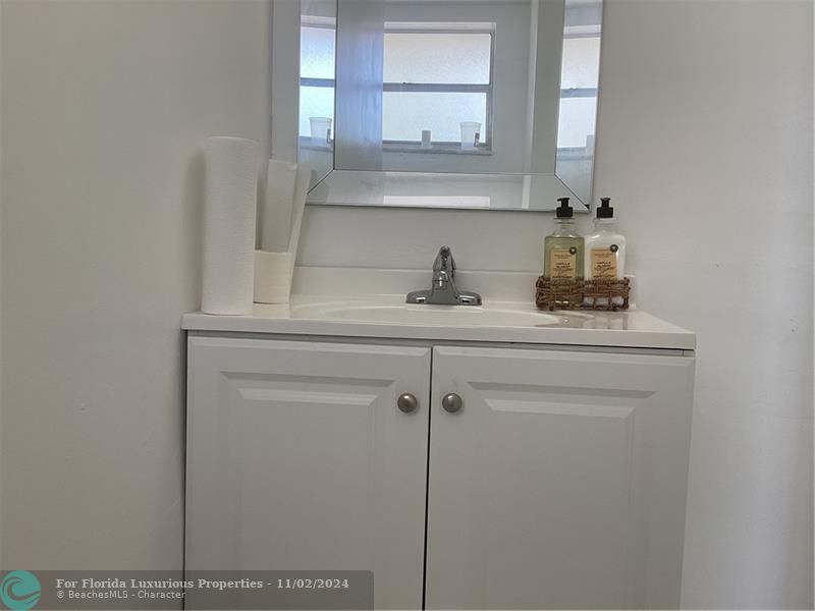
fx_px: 730
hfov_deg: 58.4
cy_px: 306
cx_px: 408
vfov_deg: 45.4
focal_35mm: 31
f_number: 2.4
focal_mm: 3.3
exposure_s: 1/120
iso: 40
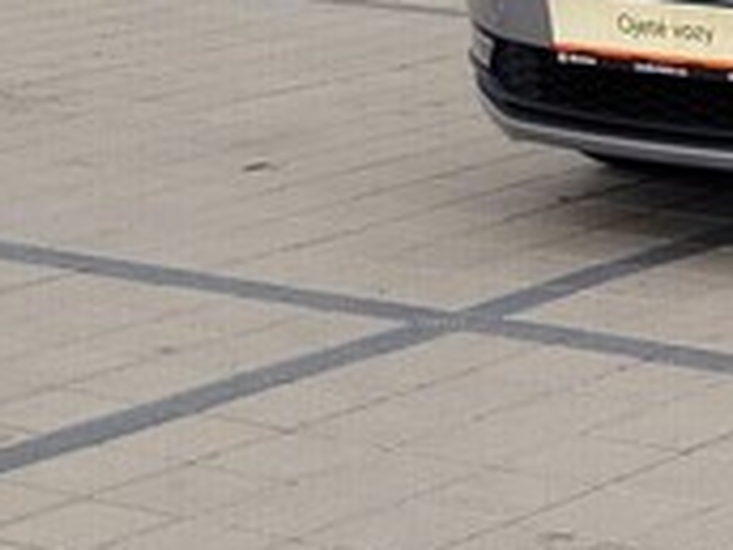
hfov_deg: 20.0
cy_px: -220
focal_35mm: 83
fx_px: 1758
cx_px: 1129
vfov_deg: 16.5
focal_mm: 5.4
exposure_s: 1/1064
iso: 40
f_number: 1.8
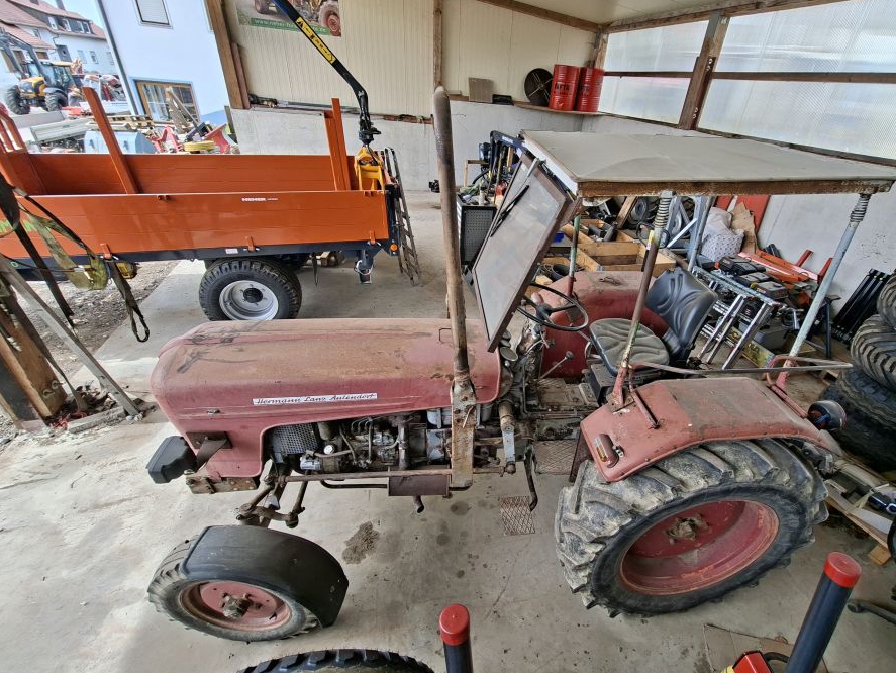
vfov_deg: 81.8
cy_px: 332
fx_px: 388
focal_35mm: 15
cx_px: 499
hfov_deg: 97.7
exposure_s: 1/158
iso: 40
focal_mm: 1.74
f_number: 2.2
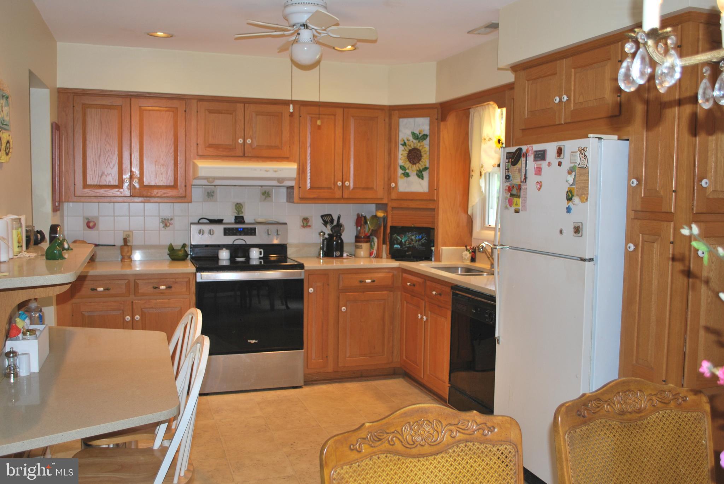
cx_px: 362
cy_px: 242
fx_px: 664
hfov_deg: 57.2
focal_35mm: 33
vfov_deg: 40.1
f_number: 4
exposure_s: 1/60
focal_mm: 22
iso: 200
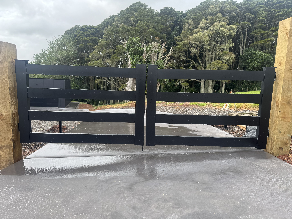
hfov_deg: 71.6
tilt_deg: -8.5
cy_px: 110
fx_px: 202
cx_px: 146
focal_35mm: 24
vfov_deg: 56.8
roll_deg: -1.9
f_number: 1.78
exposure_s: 1/1059
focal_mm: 6.76
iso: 80
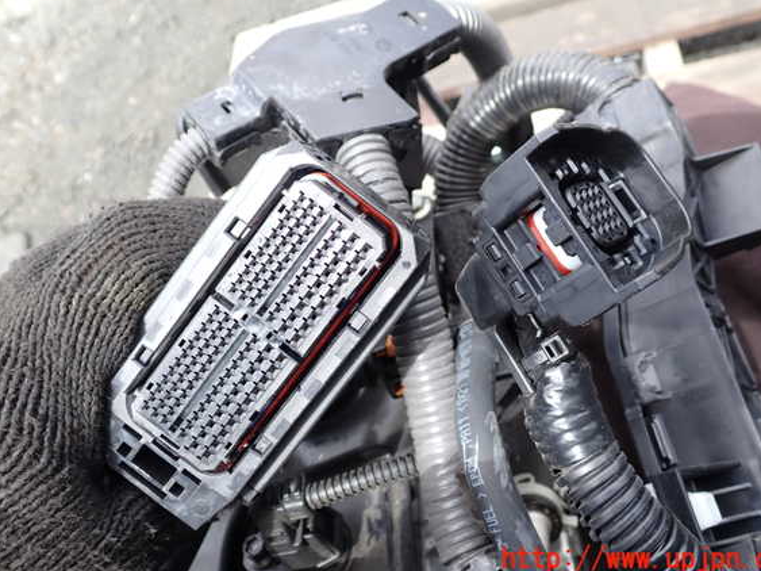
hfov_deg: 56.8
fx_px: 703
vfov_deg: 44.1
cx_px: 401
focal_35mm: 32
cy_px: 272
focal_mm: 5.4
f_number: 3.2
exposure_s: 1/200
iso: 100
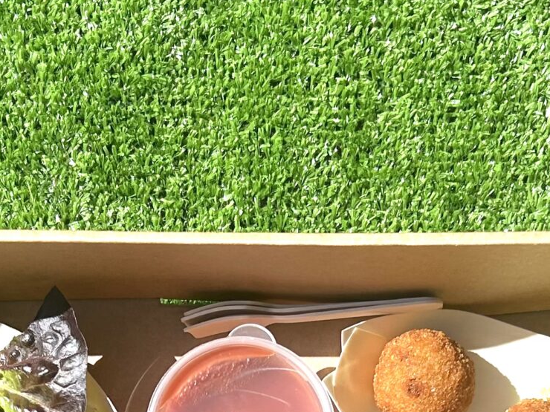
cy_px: 625
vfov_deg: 15.2
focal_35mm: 90
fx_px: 1430
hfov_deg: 21.8
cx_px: 247
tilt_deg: -89.0
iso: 50
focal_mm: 5.7
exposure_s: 1/4831
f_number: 1.5
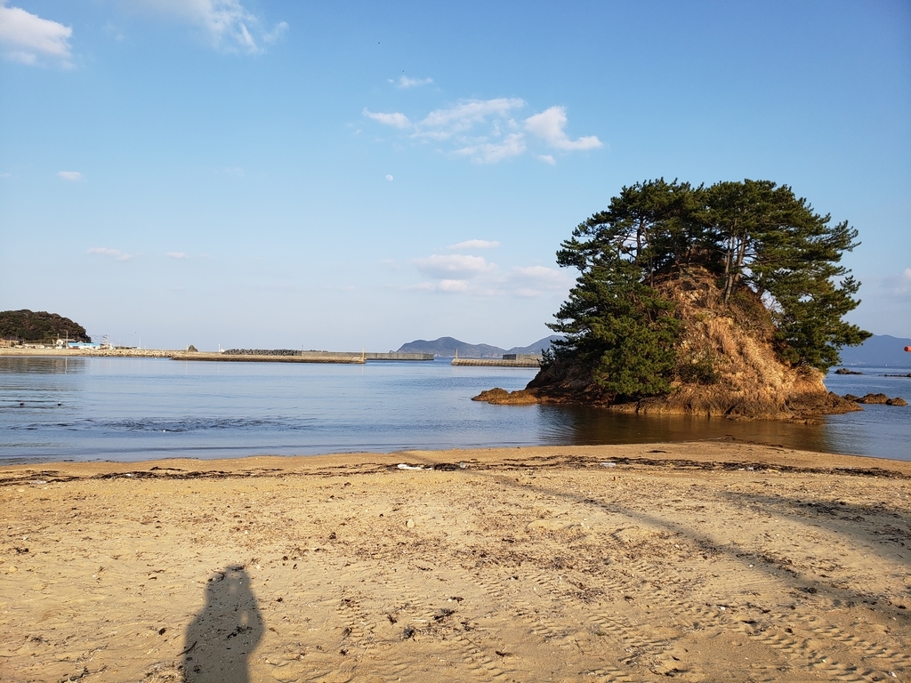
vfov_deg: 53.1
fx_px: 684
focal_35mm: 26
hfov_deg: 67.3
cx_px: 456
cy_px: 342
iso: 50
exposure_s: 1/1002
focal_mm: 4.3
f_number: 2.4
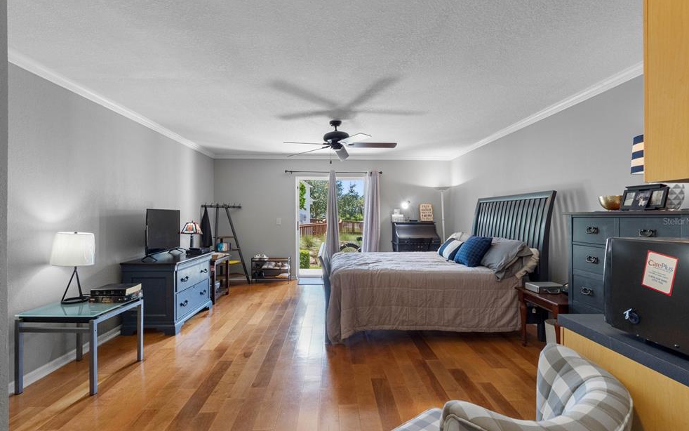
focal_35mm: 17
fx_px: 319
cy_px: 221
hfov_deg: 94.4
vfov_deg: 68.0
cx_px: 344
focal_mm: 16
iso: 1600
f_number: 11
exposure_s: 1/100
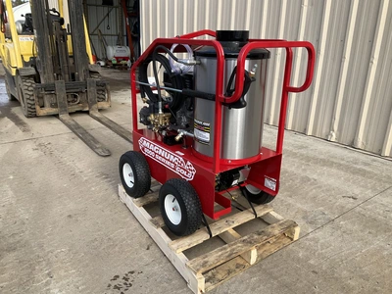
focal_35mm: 29
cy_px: 147
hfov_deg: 61.7
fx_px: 328
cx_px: 196
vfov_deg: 48.2
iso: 25
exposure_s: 1/613
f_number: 1.8
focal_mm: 3
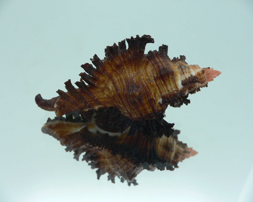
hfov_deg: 49.1
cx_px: 124
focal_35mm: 37
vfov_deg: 40.1
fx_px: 277
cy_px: 100
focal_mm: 4.6
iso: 150
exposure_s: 1/60
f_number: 2.8
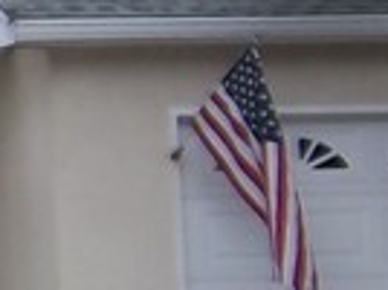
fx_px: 2394
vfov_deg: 6.9
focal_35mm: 214
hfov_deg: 7.6
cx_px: -935
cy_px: -35
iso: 64
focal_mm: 5.1
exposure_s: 1/250
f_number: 3.5
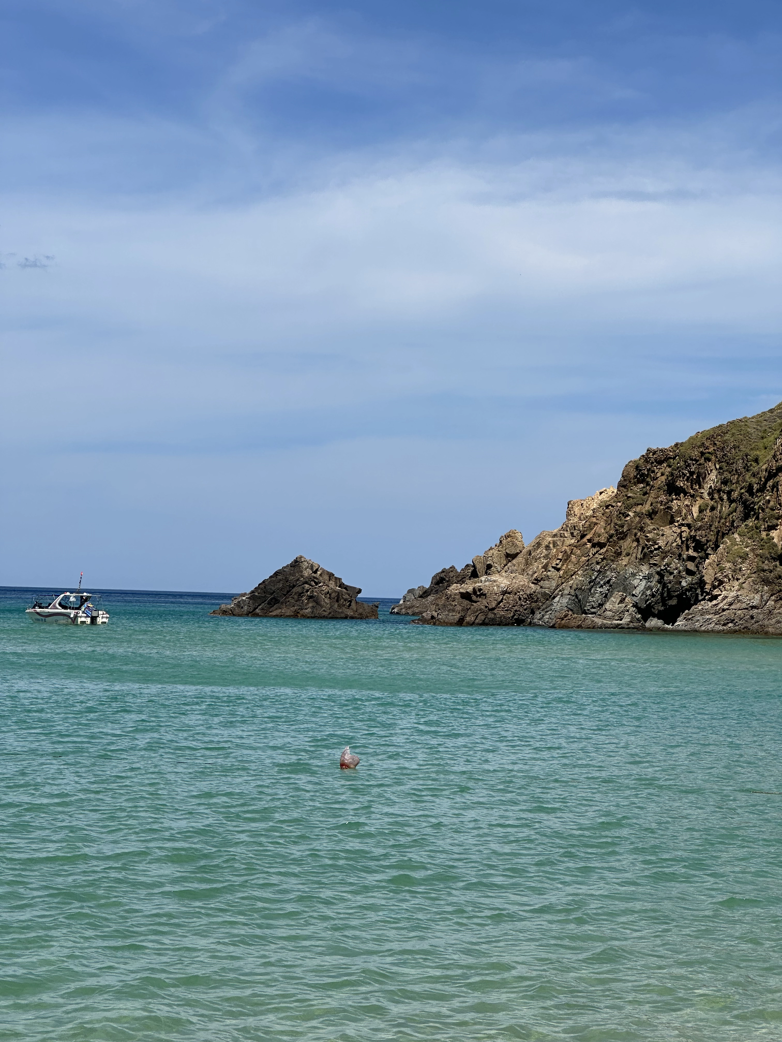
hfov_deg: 19.1
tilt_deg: +2.2
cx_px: 391
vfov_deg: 25.3
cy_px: 521
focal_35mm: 77
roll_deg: -3.0
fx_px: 2319
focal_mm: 9
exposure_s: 1/1393
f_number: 2.8
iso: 32
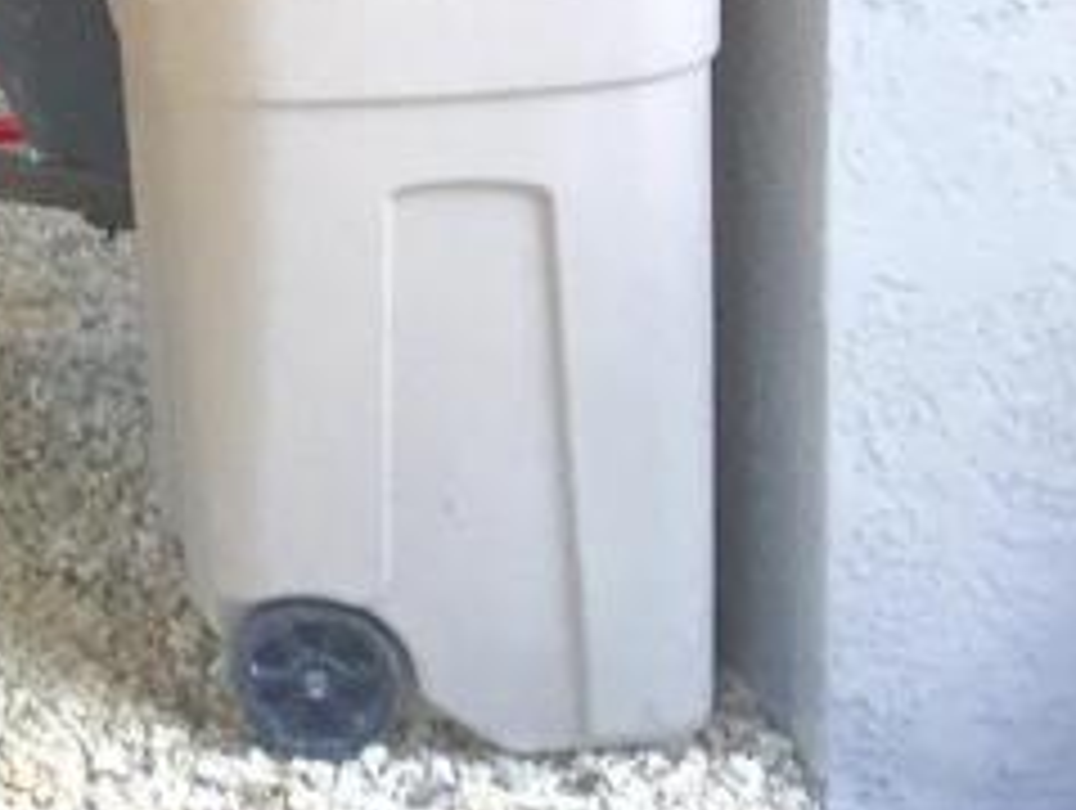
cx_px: -1076
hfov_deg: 13.6
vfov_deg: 11.1
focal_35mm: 124
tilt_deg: -0.7
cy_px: -680
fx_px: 3860
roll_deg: -1.9
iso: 50
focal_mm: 4.15
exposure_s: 1/30
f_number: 2.2
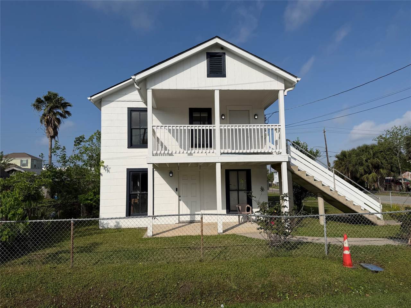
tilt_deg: +4.9
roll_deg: +2.2
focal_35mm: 24
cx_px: 206
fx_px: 285
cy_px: 154
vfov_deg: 56.8
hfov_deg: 71.6
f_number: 1.78
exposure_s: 1/11905
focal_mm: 6.76
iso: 80
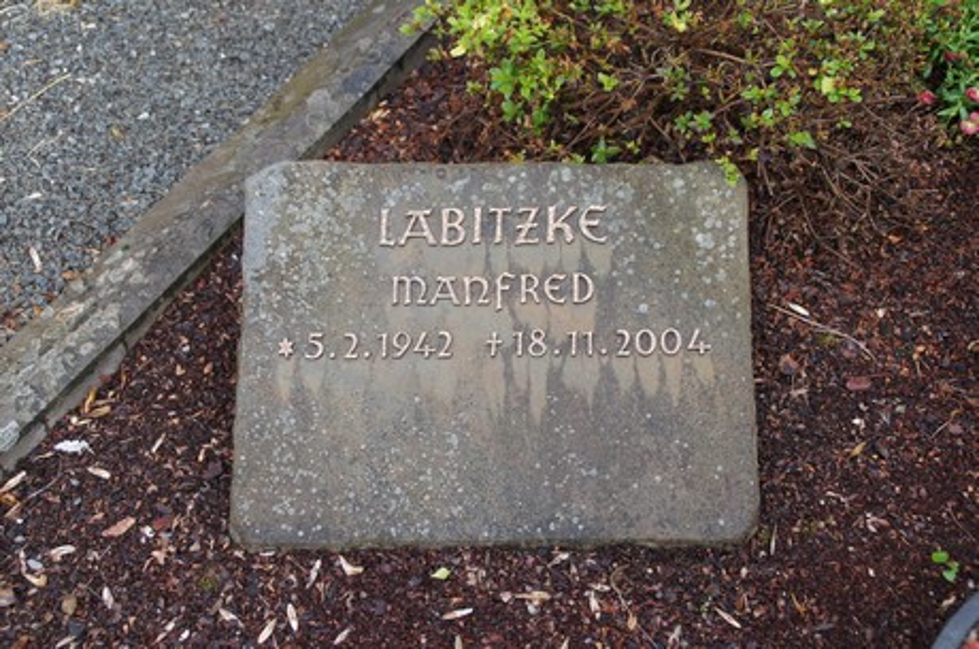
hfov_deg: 37.9
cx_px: 490
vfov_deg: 25.7
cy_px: 324
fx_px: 1425
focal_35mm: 52
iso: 100
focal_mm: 35
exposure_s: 1/100
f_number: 5.6
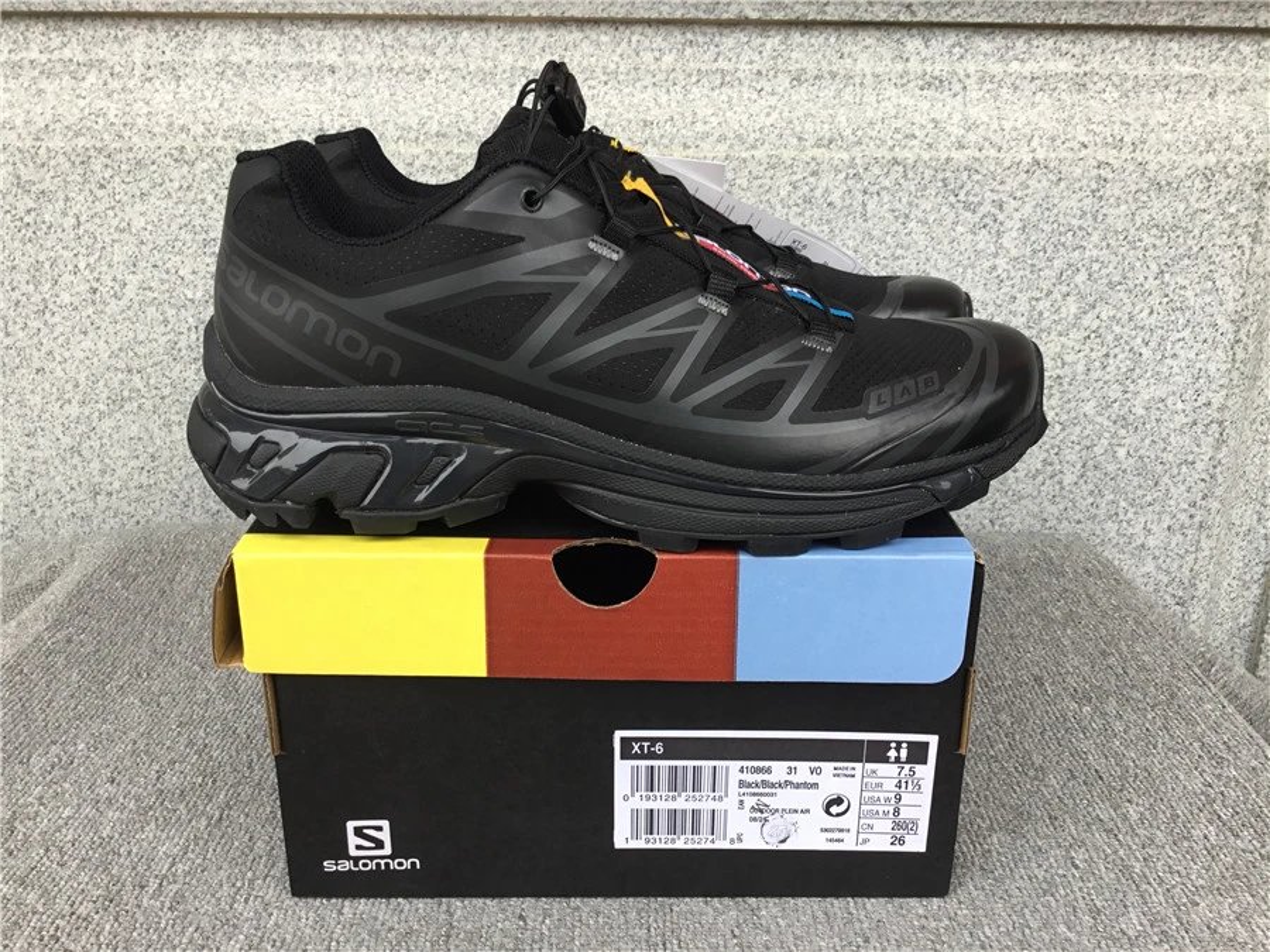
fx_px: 1137
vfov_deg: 45.4
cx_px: 635
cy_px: 476
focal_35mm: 31
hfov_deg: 58.4
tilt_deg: -18.8
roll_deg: -0.6
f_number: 2.4
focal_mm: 3.3
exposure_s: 1/50
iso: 25
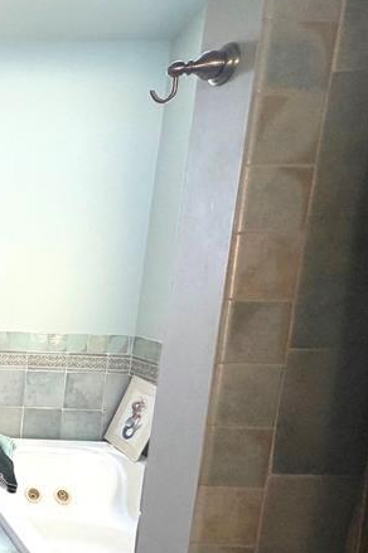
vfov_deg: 55.4
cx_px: -216
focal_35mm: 34
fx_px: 522
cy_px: 334
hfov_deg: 25.7
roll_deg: -1.3
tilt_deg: -7.9
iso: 320
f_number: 2.2
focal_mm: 2.22
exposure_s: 1/89
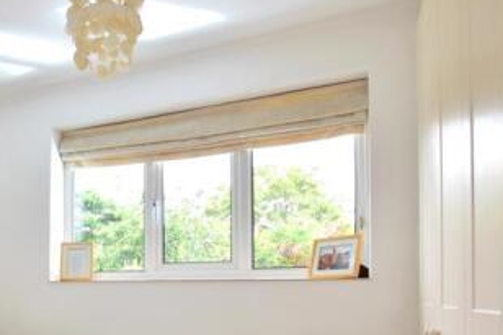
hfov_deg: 52.6
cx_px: 64
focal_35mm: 32
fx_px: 447
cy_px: 287
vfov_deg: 38.8
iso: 400
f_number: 5.6
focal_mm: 10
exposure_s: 1/200
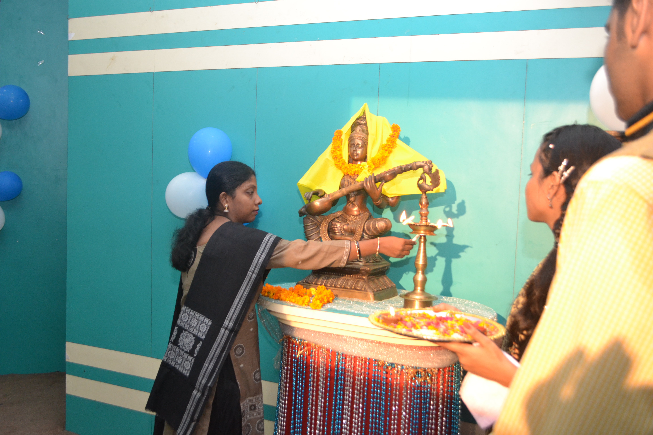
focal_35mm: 33
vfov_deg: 40.0
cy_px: 218
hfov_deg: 57.2
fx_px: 599
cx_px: 326
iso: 1600
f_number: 4
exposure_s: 1/60
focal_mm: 22
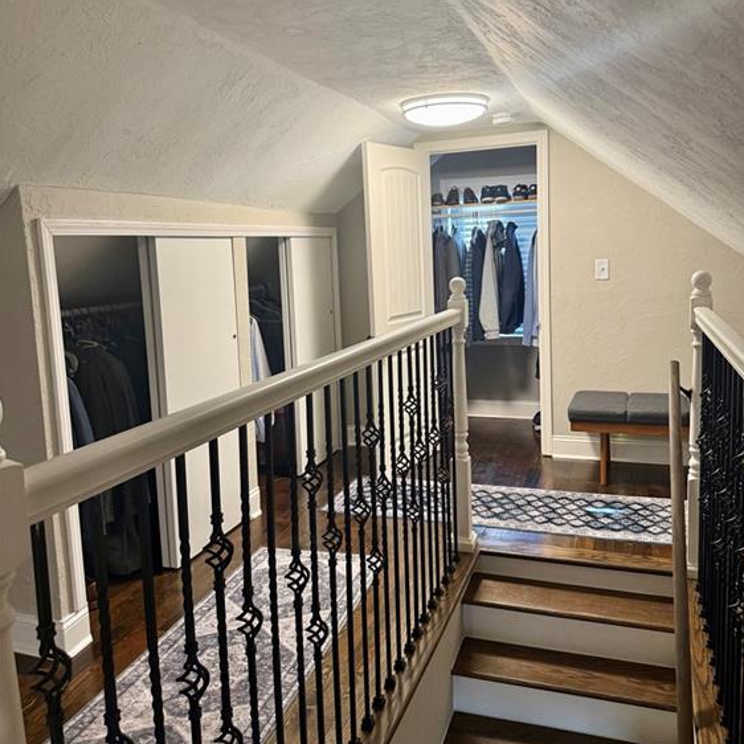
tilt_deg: -3.4
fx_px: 705
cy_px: 334
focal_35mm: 29
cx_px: 375
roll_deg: +3.3
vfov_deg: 55.5
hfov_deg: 55.6
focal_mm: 6.76
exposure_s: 1/60
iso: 250
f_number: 1.78
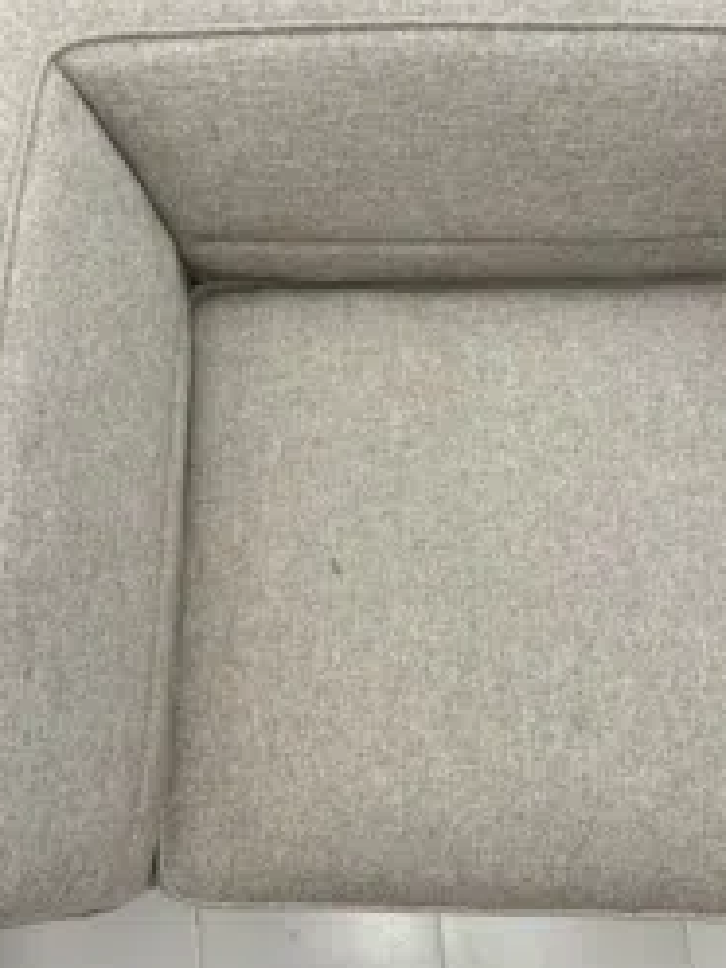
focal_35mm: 42
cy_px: 402
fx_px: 1174
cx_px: 324
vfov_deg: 44.6
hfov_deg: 34.3
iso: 160
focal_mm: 5.7
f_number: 1.5
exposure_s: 1/50
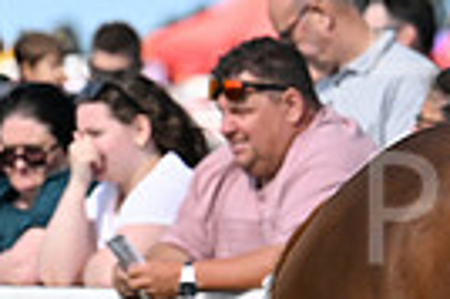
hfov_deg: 2.4
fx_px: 10799
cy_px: 52
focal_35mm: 865
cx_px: 803
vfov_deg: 1.6
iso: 500
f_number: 5.6
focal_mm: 200
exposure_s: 1/2000
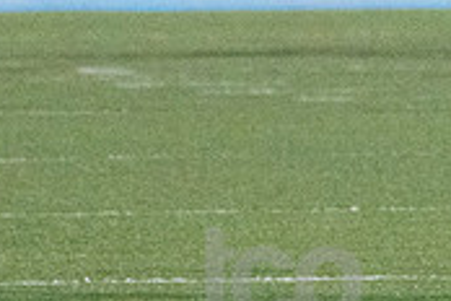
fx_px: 18151
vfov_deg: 0.9
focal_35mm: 1449
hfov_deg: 1.4
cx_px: 651
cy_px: -44
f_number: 5.6
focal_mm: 290
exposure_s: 1/2000
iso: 8000
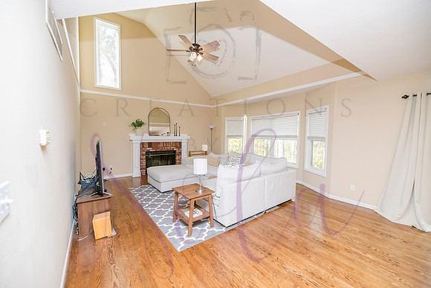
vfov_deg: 81.2
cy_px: 144
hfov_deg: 104.2
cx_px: 216
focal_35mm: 14
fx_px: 168
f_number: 4
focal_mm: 14
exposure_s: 1/500
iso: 800
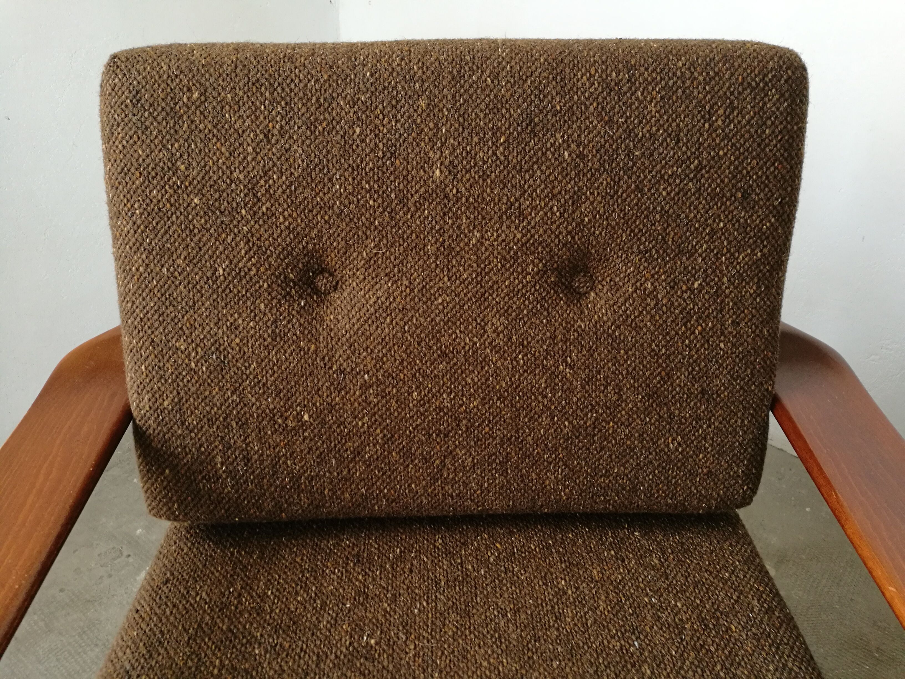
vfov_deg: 51.4
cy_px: 340
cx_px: 452
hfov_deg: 65.3
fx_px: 706
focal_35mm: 27
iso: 160
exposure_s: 1/50
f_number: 2.2
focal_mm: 4.5
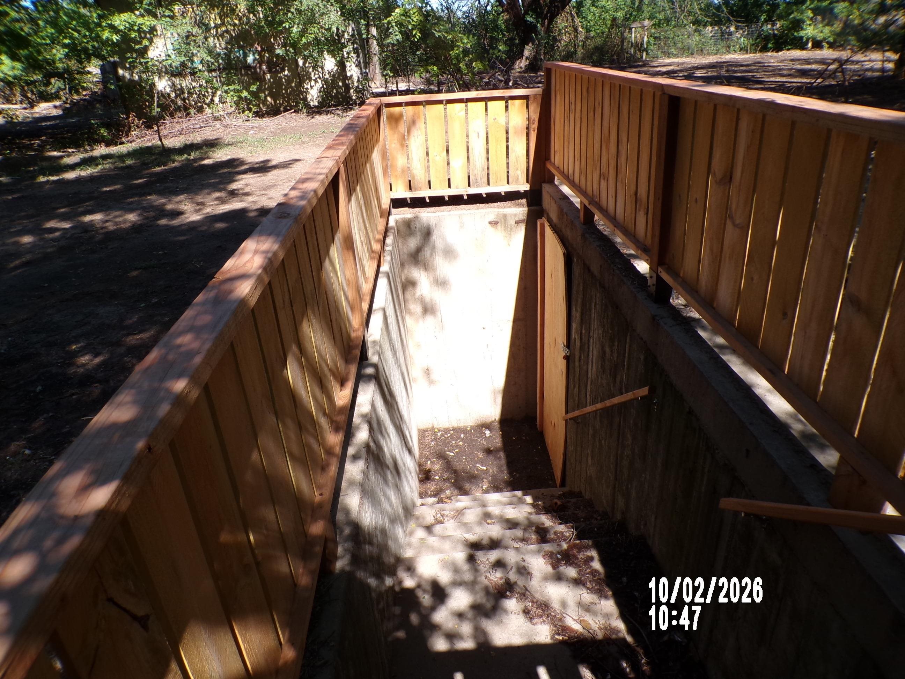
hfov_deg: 71.6
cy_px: 340
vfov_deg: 56.8
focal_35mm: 24
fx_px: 627
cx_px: 452
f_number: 4.4
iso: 100
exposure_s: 1/240
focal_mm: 4.3
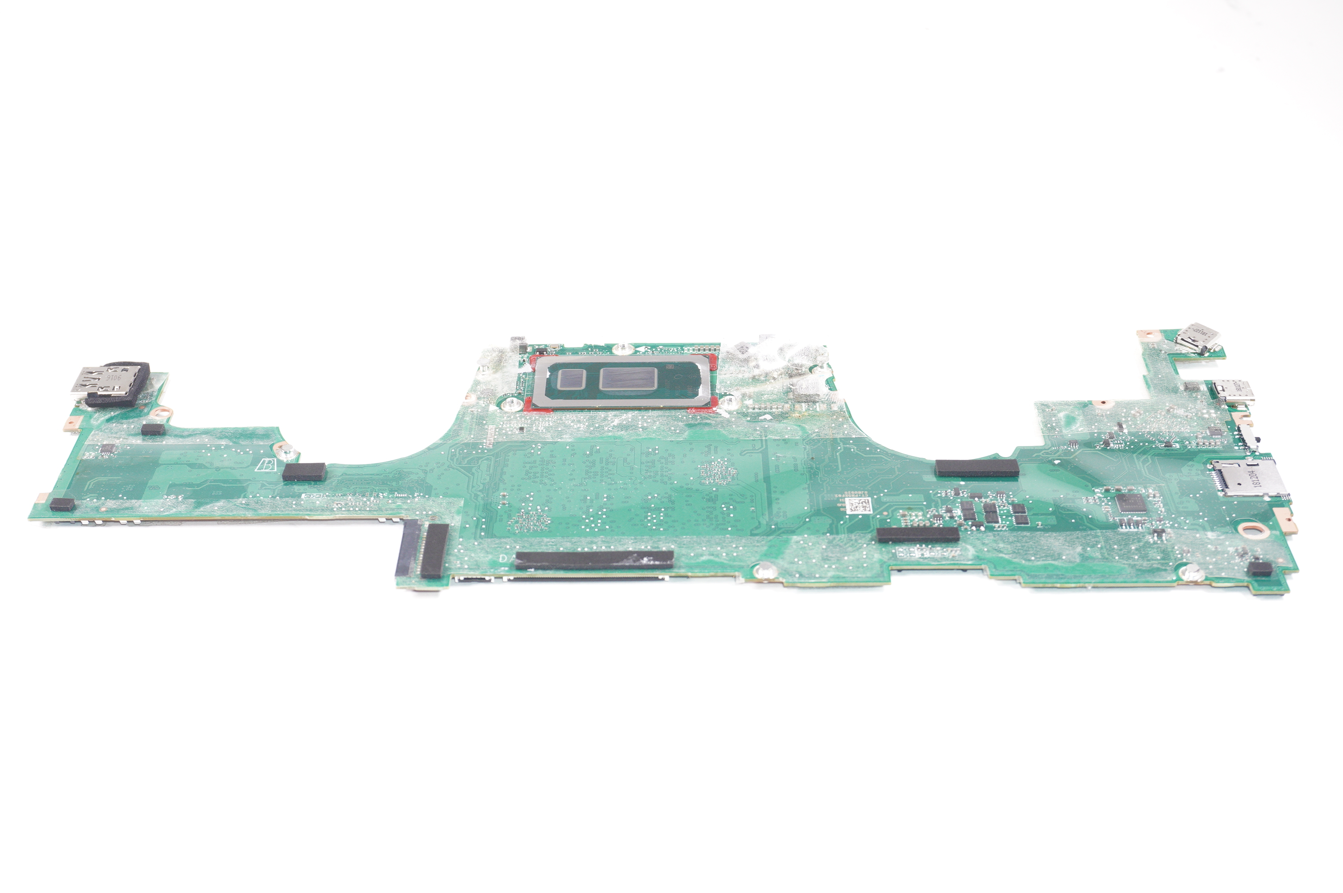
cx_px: 672
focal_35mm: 45
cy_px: 446
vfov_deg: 29.8
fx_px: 1677
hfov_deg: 43.6
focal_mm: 30
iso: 640
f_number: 6.3
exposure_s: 1/125
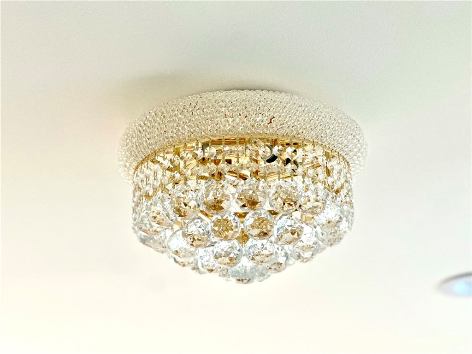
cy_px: 177
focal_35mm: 77
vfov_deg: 19.1
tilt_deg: +22.1
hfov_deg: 25.3
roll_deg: +0.5
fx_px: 1050
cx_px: 236
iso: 320
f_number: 2.8
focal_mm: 9
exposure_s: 1/40
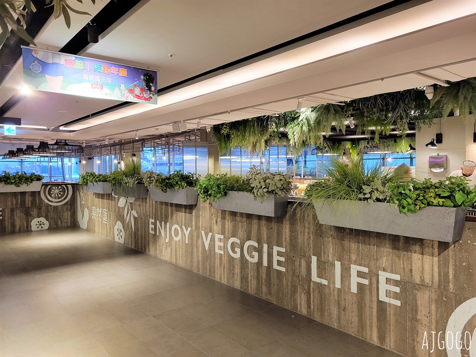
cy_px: 178
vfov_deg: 53.1
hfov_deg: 67.3
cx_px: 238
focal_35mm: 26
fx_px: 358
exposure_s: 1/40
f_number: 1.8
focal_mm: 5.4
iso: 250
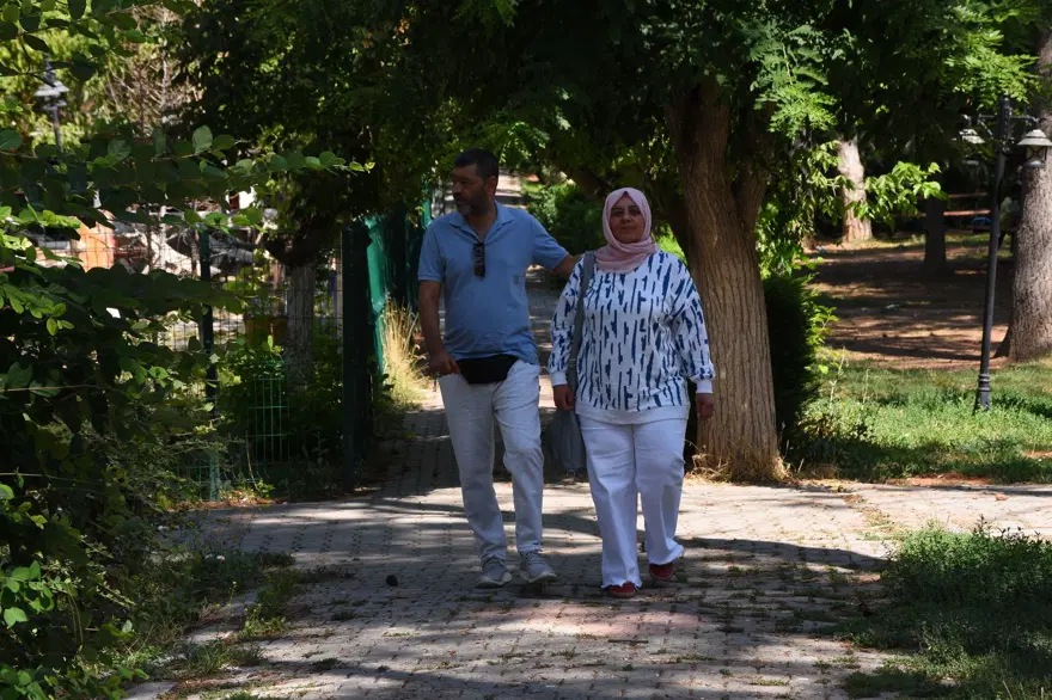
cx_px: 526
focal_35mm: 120
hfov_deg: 17.1
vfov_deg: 11.4
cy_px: 350
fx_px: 3505
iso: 400
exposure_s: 1/250
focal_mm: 80
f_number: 11
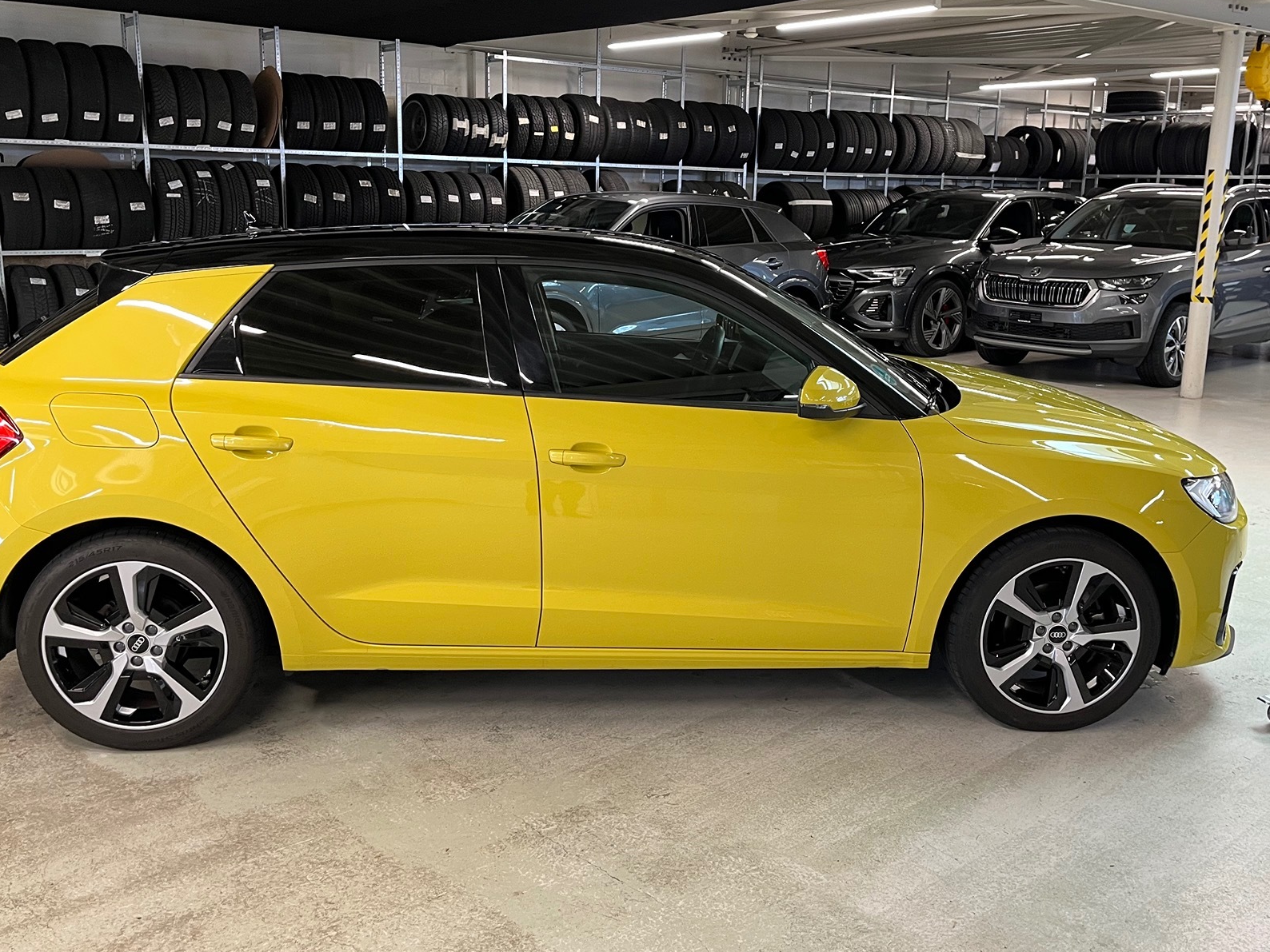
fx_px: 1211
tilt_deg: -10.8
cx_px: 649
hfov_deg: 55.3
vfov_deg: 42.9
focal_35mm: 33
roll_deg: -2.3
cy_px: 442
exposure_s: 1/50
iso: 80
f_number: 1.6
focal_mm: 5.1
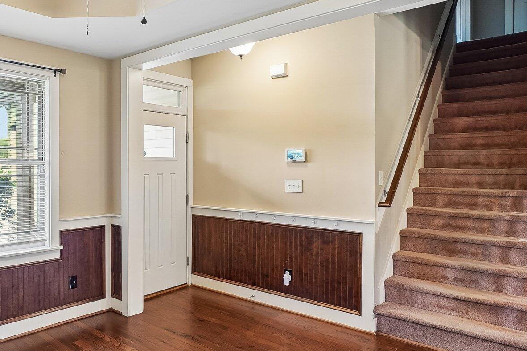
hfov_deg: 65.5
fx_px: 381
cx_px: 137
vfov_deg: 49.5
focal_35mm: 26
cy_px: 159
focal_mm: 10
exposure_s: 1/1.25
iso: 400
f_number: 8
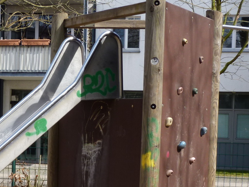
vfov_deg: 14.8
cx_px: 19
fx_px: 712
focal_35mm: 99
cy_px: 167
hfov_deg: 19.4
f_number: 5
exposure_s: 1/200
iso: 80
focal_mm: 7.9
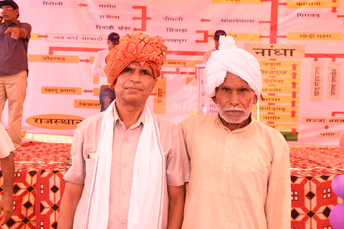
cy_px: 114
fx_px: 430
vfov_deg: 29.9
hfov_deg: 43.6
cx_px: 172
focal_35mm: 45
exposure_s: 1/125
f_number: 7.1
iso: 400
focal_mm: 30
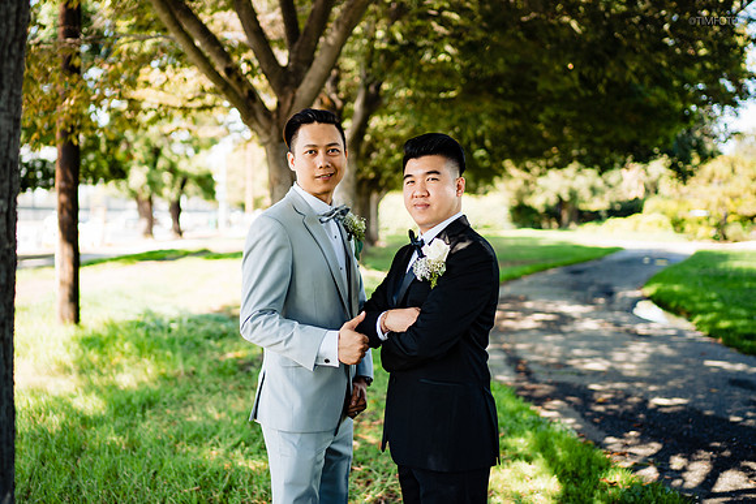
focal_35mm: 42
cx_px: 329
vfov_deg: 31.9
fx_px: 881
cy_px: 236
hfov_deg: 46.3
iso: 100
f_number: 1.6
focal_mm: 35
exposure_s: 1/500
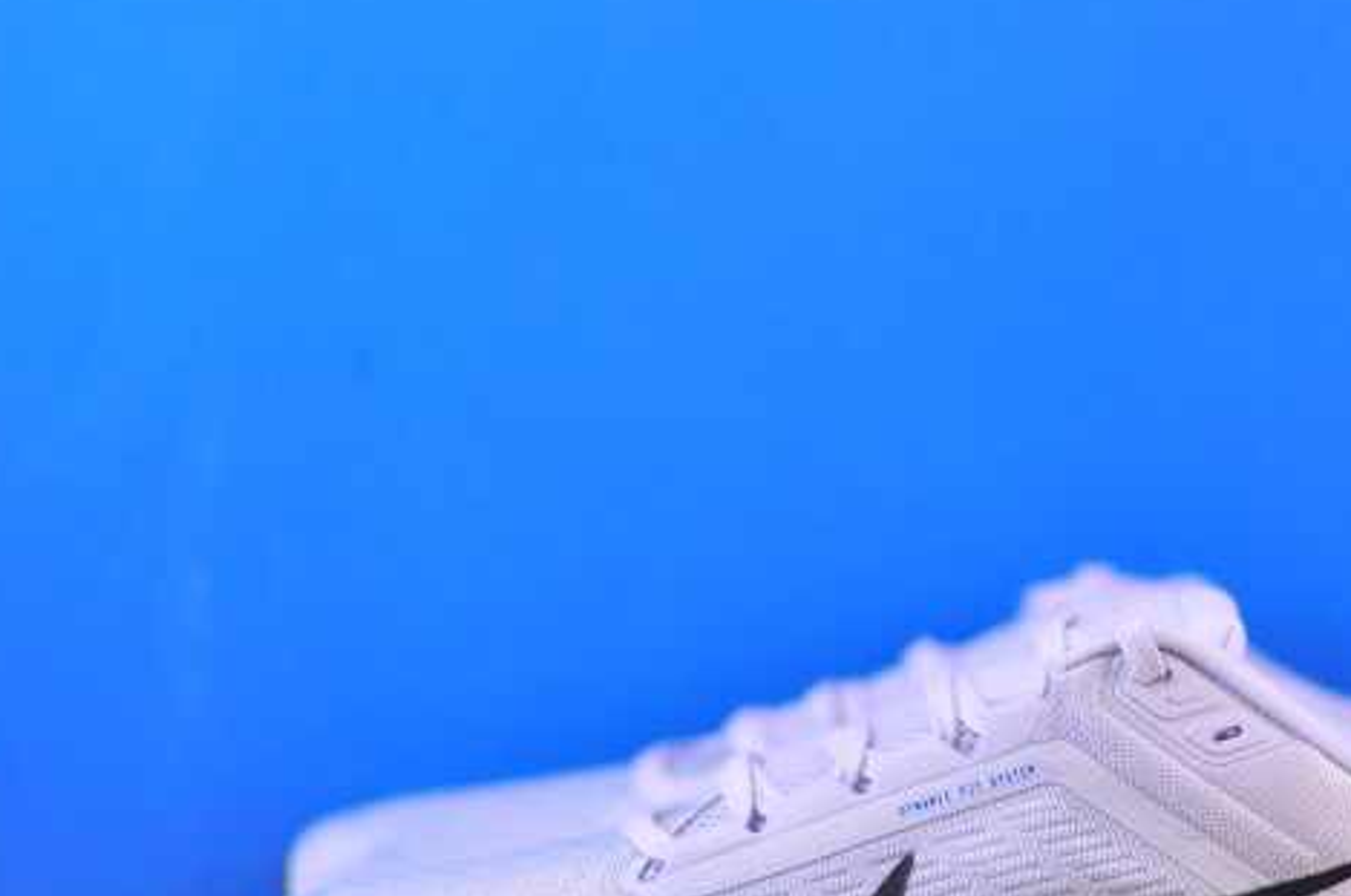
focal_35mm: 128
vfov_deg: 10.7
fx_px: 4795
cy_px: 630
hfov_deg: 16.0
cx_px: 974
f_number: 2
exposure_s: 1/320
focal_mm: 50
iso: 250
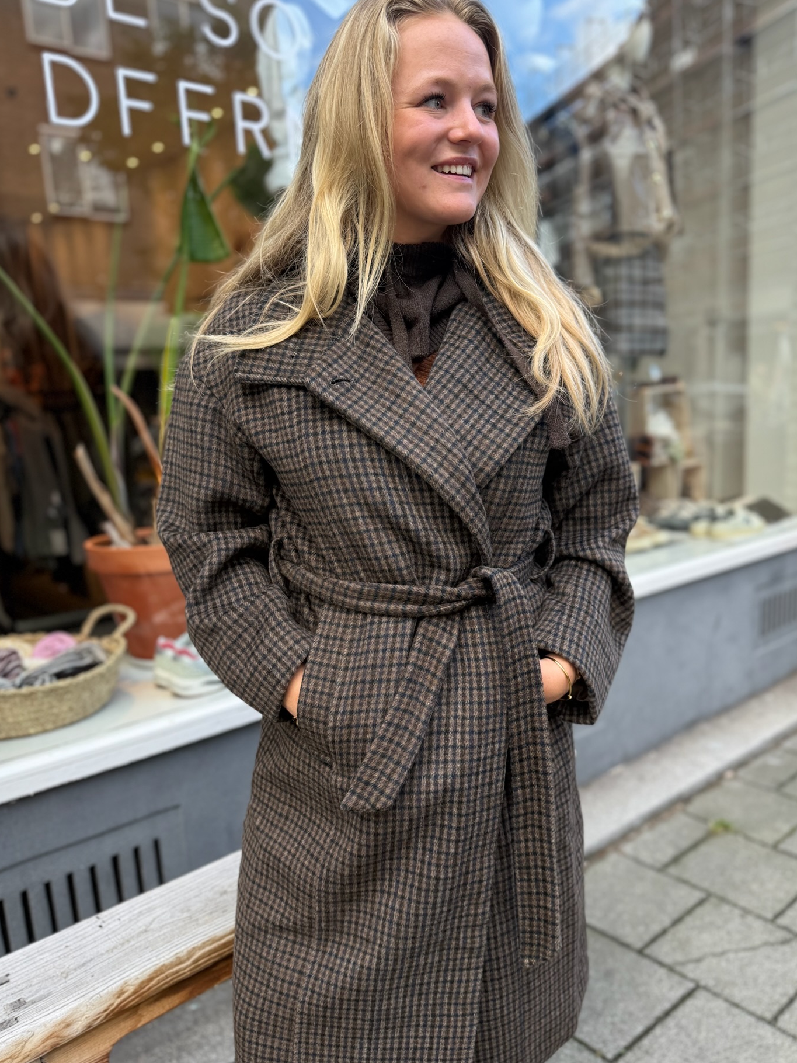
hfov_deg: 51.3
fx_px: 829
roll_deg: +2.3
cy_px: 570
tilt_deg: -11.3
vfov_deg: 65.2
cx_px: 431
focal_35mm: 27
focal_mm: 6.76
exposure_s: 1/314
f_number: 1.78
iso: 80
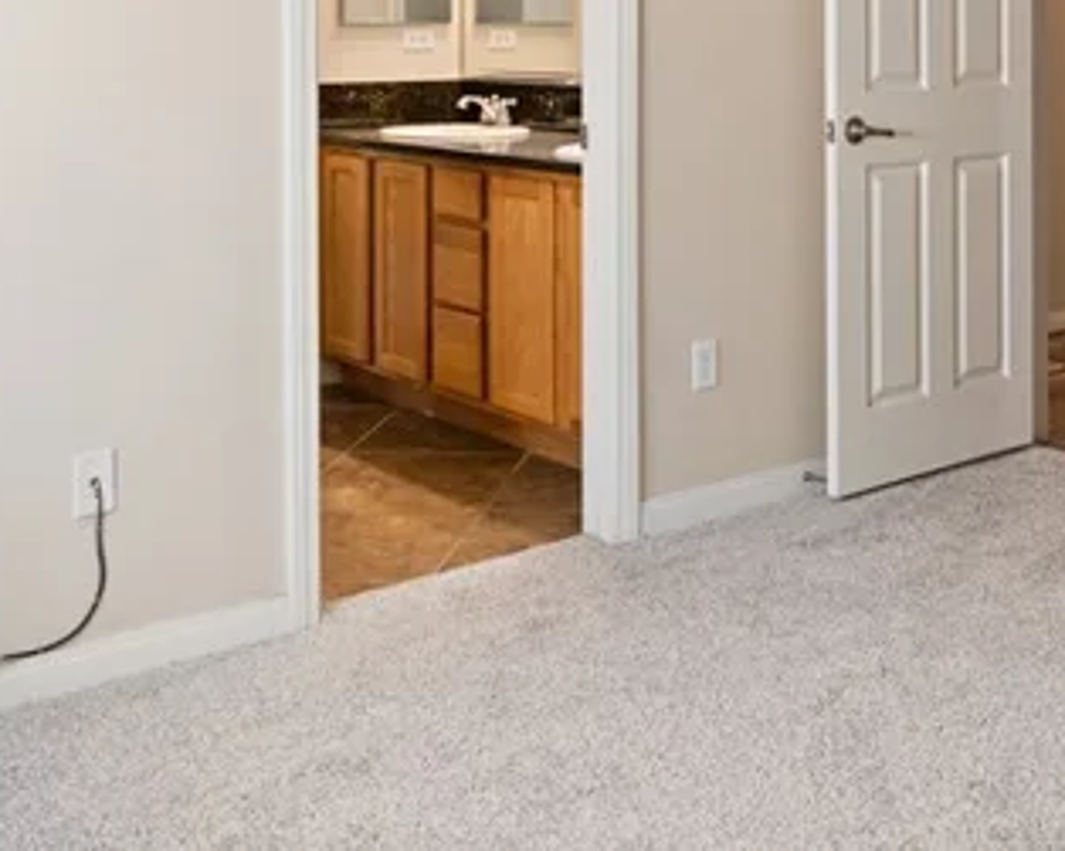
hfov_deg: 37.4
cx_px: 763
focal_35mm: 49
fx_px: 1544
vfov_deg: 28.9
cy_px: 5
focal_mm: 16
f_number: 2.8
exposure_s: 1/125
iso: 1250
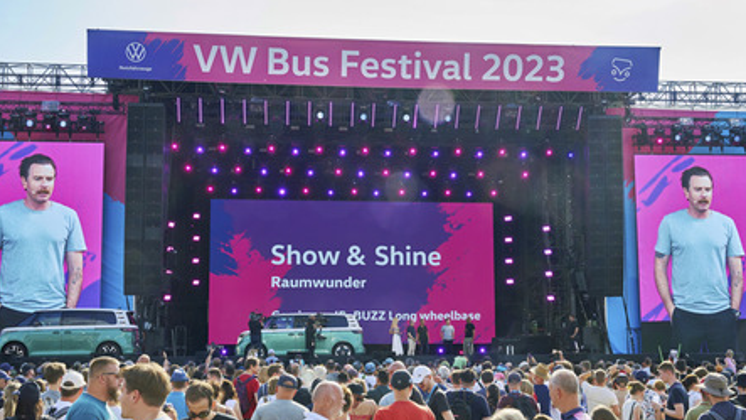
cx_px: 374
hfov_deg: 42.1
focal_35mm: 49
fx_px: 969
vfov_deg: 24.4
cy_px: 238
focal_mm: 46
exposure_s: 1/500
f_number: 11
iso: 1000
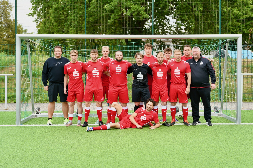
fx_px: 316
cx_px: 126
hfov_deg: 43.6
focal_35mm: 45
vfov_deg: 29.9
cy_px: 84
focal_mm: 45
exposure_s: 1/800
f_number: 2.8
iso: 280
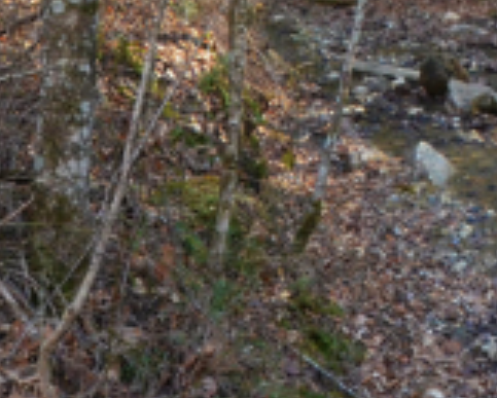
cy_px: -213
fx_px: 971
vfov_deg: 19.8
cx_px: 616
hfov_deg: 25.4
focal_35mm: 66
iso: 1600
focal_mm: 10
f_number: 7.1
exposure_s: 1/200
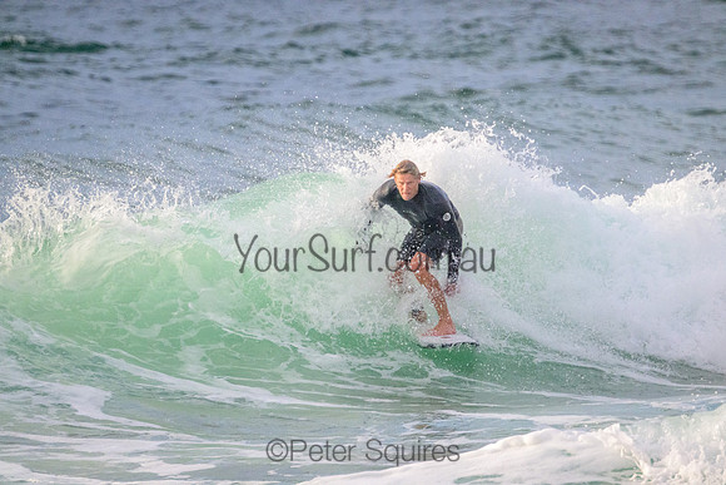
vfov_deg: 1.7
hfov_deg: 2.6
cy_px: 242
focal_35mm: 800
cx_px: 363
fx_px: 16136
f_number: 11
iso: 4000
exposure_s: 1/2000
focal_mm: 800
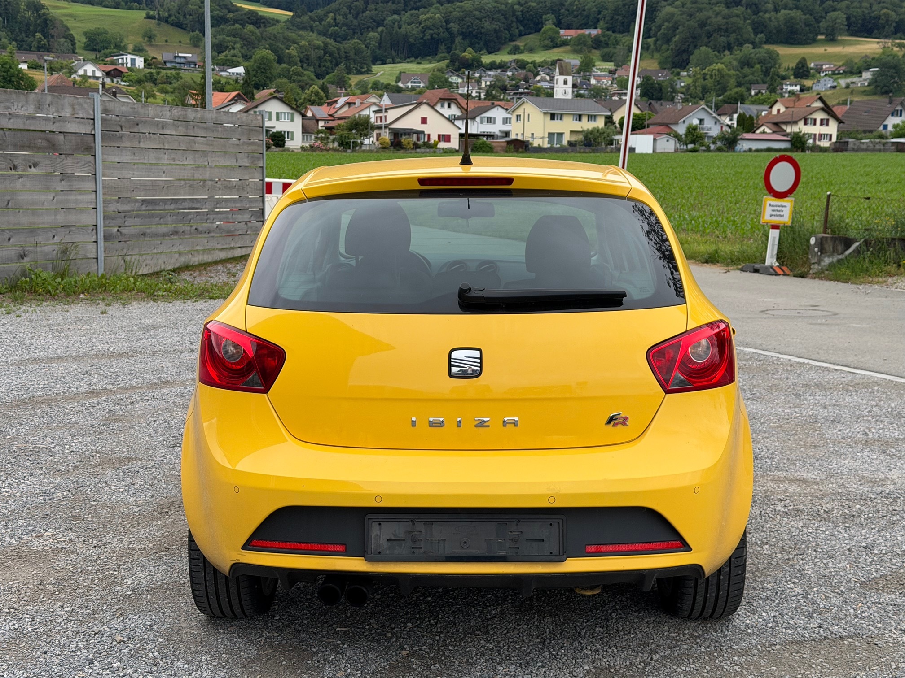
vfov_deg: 30.3
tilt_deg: -7.3
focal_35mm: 48
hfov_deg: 39.7
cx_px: 452
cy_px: 339
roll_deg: -0.7
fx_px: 1255
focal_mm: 6.76
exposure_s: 1/1838
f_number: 1.78
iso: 64
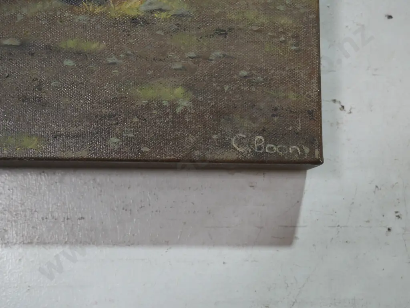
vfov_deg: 29.1
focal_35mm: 50
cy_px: 154
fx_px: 592
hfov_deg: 38.2
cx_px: 205
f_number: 5.3
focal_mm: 25
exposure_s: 1/60
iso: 500
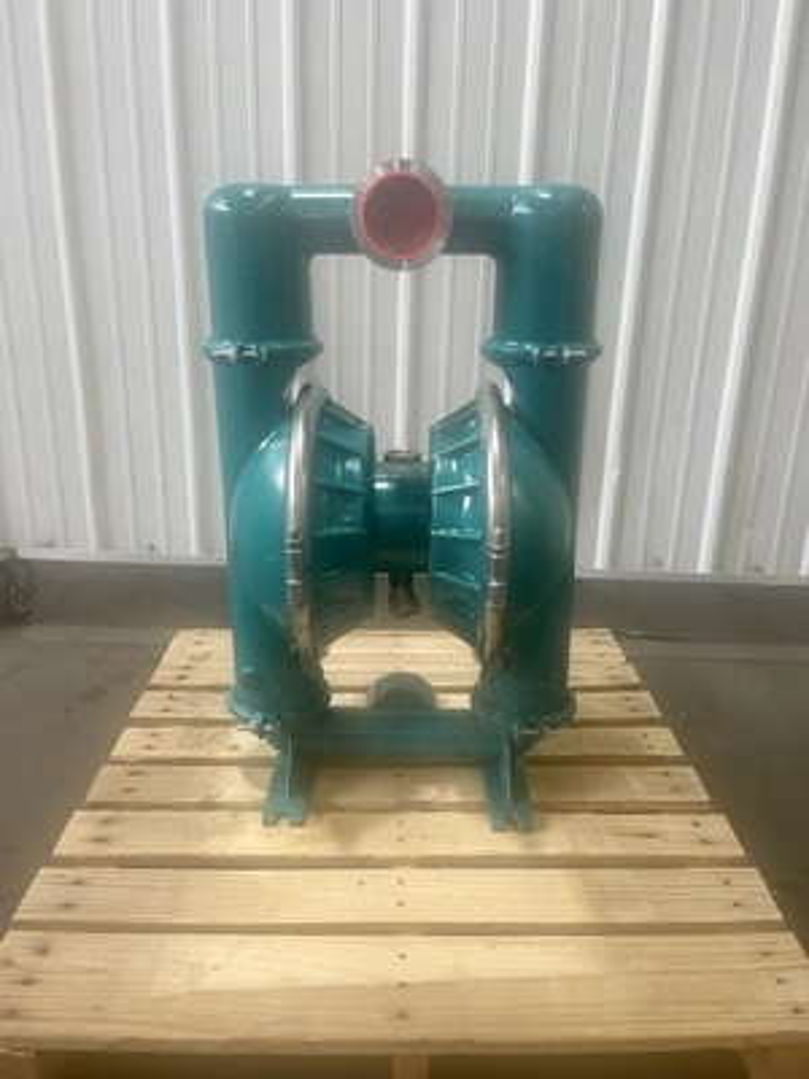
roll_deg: -1.9
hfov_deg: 53.1
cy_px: 540
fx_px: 810
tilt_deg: -18.2
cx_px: 404
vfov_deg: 67.3
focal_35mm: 26
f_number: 1.6
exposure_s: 1/60
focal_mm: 5.1
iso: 100
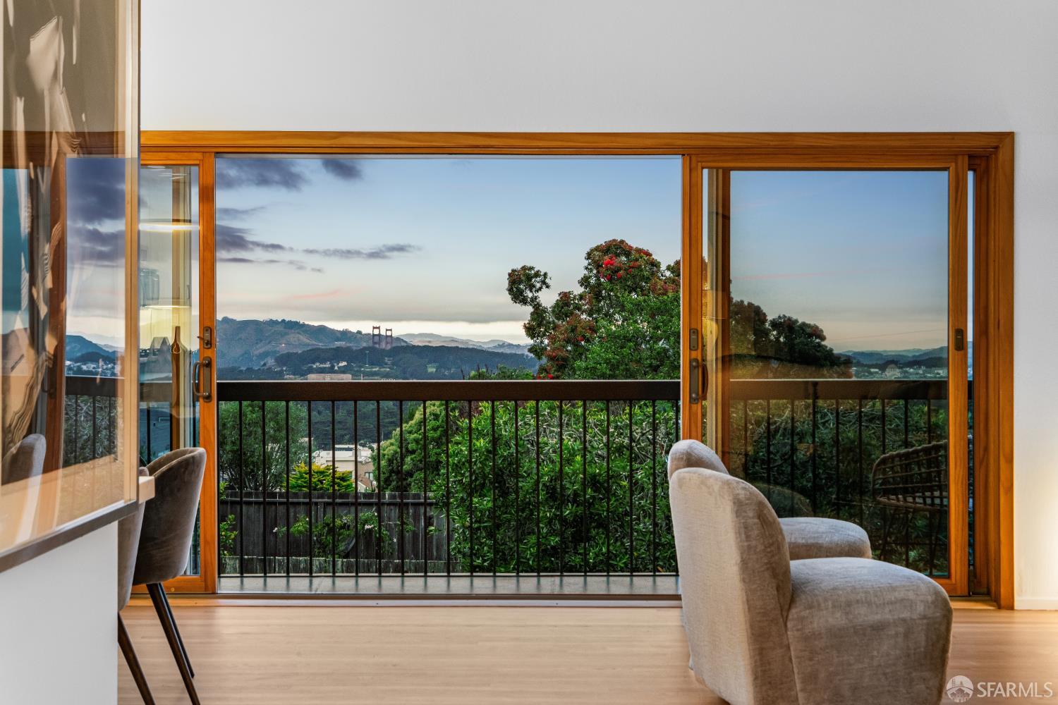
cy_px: 352
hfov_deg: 38.2
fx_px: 1528
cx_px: 529
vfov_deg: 26.0
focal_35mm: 52
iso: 800
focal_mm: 52
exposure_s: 1/4
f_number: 16
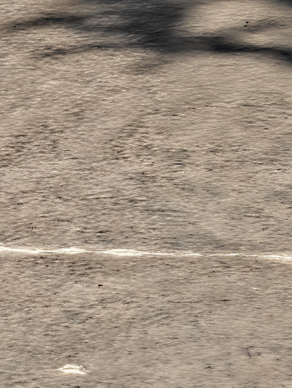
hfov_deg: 1.5
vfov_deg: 2.0
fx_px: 11065
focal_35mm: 986
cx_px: 371
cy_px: -150
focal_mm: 22.48
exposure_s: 1/390
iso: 50
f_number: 2.6
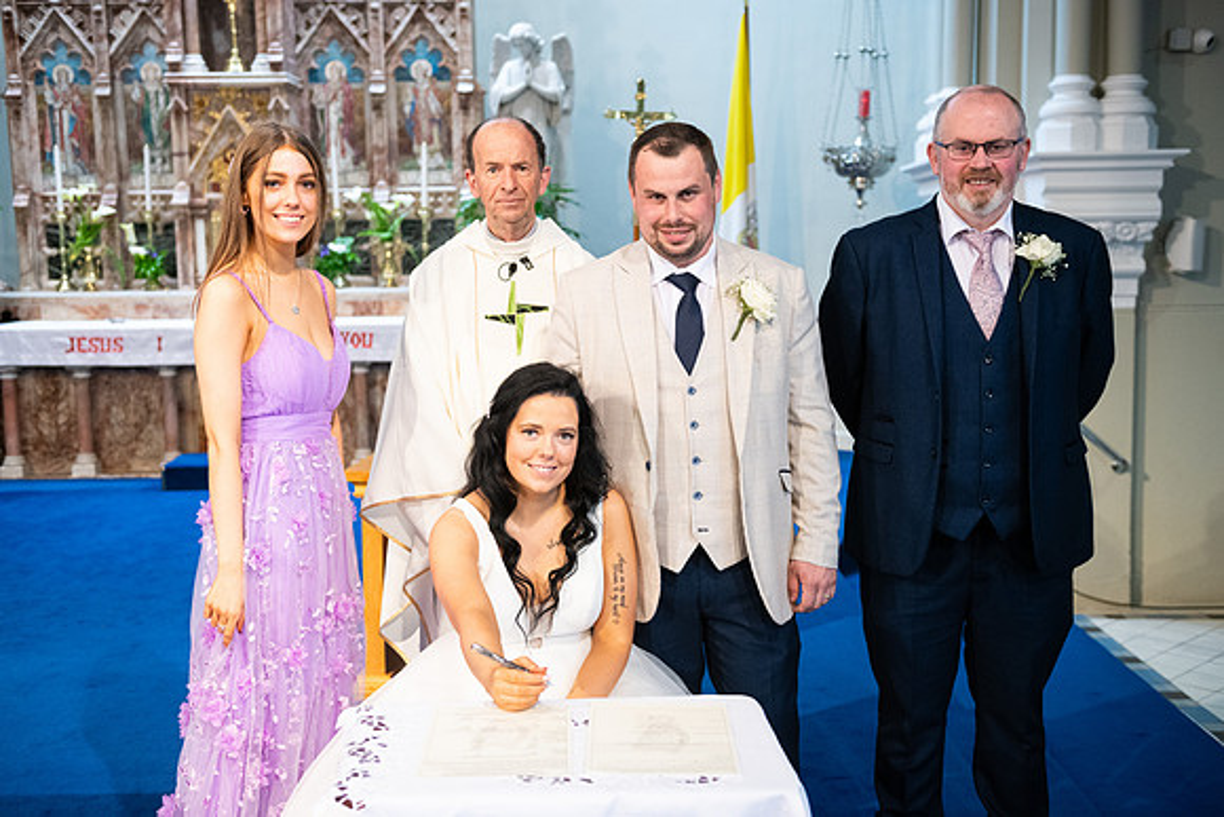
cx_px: 612
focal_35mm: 42
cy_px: 408
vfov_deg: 31.9
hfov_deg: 46.4
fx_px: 1428
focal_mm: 42
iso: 1000
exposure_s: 1/160
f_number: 3.5
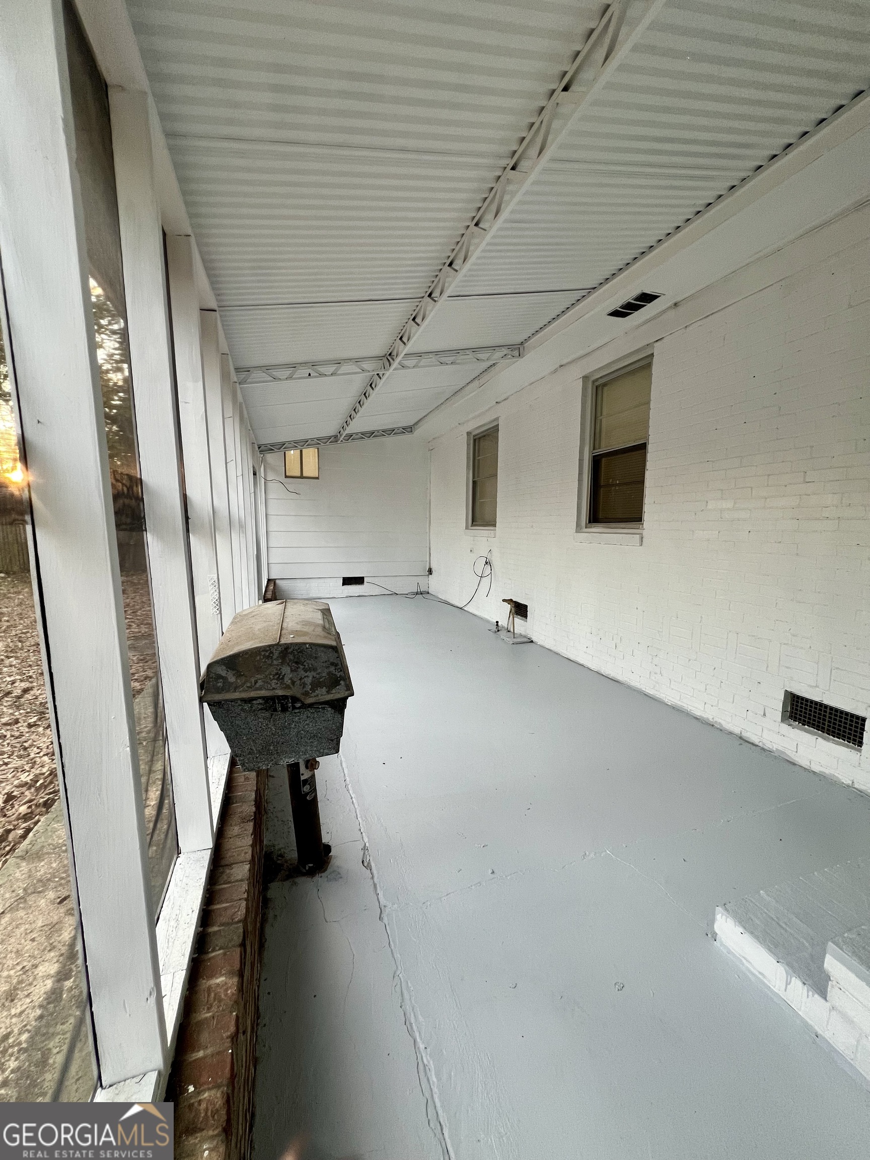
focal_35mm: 13
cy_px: 580
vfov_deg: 106.2
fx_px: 436
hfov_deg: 89.9
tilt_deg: -6.4
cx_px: 435
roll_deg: -0.7
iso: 125
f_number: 1.8
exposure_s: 1/99
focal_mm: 1.57
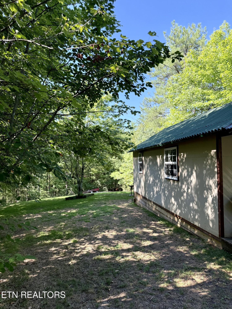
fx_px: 214
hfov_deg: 56.8
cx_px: 116
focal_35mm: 24
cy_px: 154
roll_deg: +0.2
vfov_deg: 71.6
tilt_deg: +3.0
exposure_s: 1/593
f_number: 1.78
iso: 100
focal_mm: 6.76
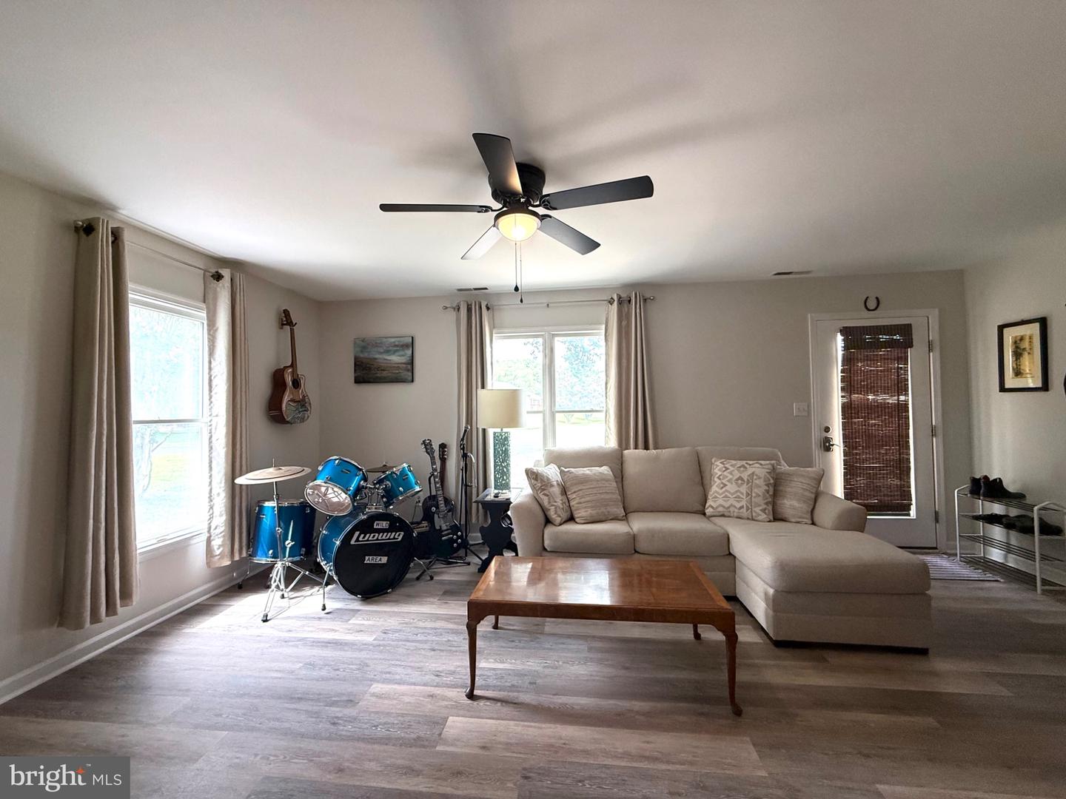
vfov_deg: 85.7
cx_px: 533
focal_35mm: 14
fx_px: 431
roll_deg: +0.7
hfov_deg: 102.1
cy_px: 400
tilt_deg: +1.4
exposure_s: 1/99
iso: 160
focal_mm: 2.22
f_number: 2.2
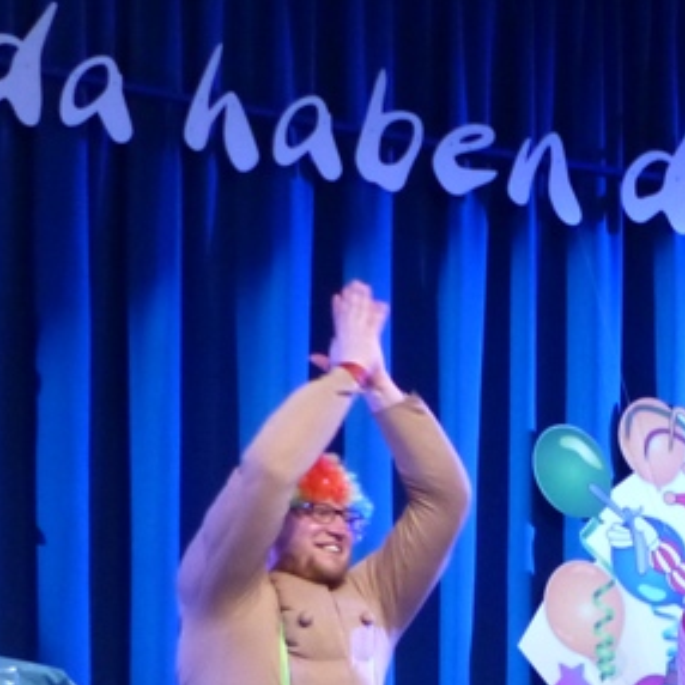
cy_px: 781
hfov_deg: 10.6
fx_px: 3649
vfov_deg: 10.6
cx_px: 740
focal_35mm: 163
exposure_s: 1/50
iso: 400
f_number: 2.8
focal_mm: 7.8
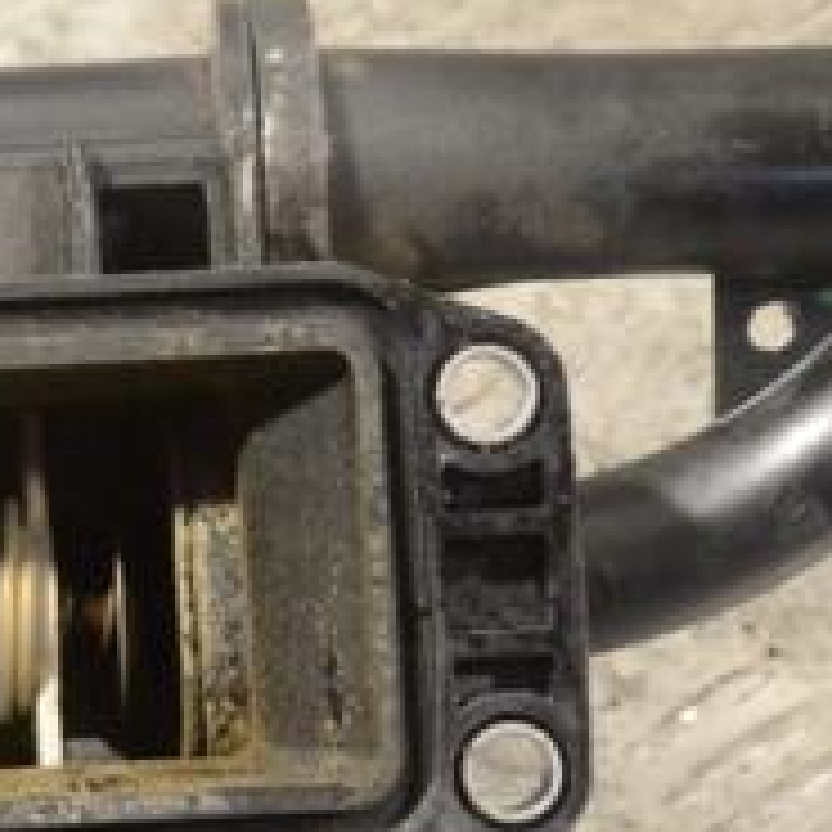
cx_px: 247
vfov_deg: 10.6
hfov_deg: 10.6
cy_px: 346
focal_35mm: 165
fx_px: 4487
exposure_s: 1/250
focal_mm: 40
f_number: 8
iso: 3200
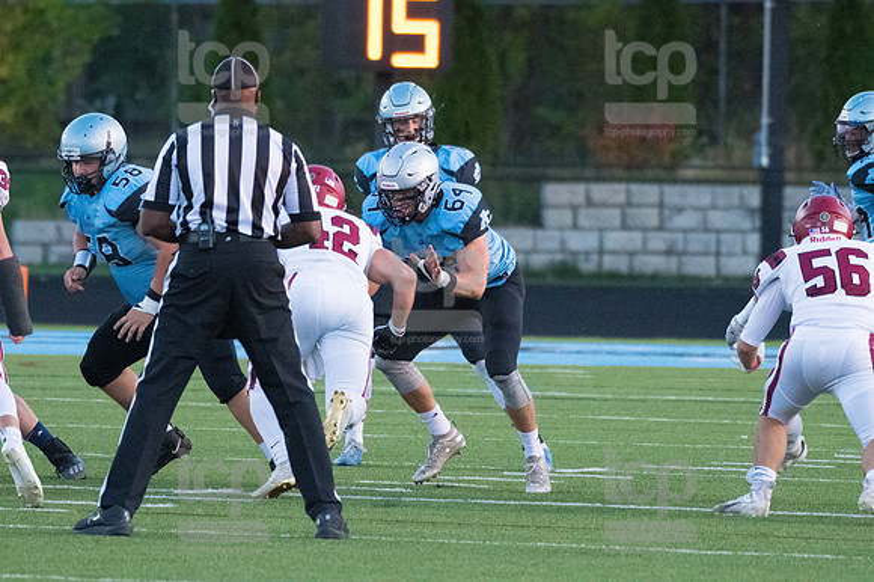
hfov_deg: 3.9
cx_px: 437
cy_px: 291
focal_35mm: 525
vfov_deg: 2.6
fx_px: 12738
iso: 6400
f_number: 5.6
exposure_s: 1/2000
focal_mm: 350
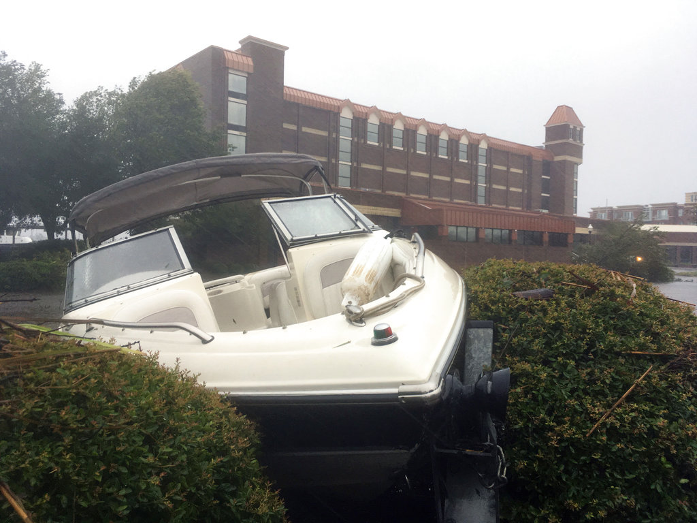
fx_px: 584
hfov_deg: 61.7
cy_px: 262
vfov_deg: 48.2
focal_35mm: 29
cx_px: 348
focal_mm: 4.15
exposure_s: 1/120
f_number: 2.2
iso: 40
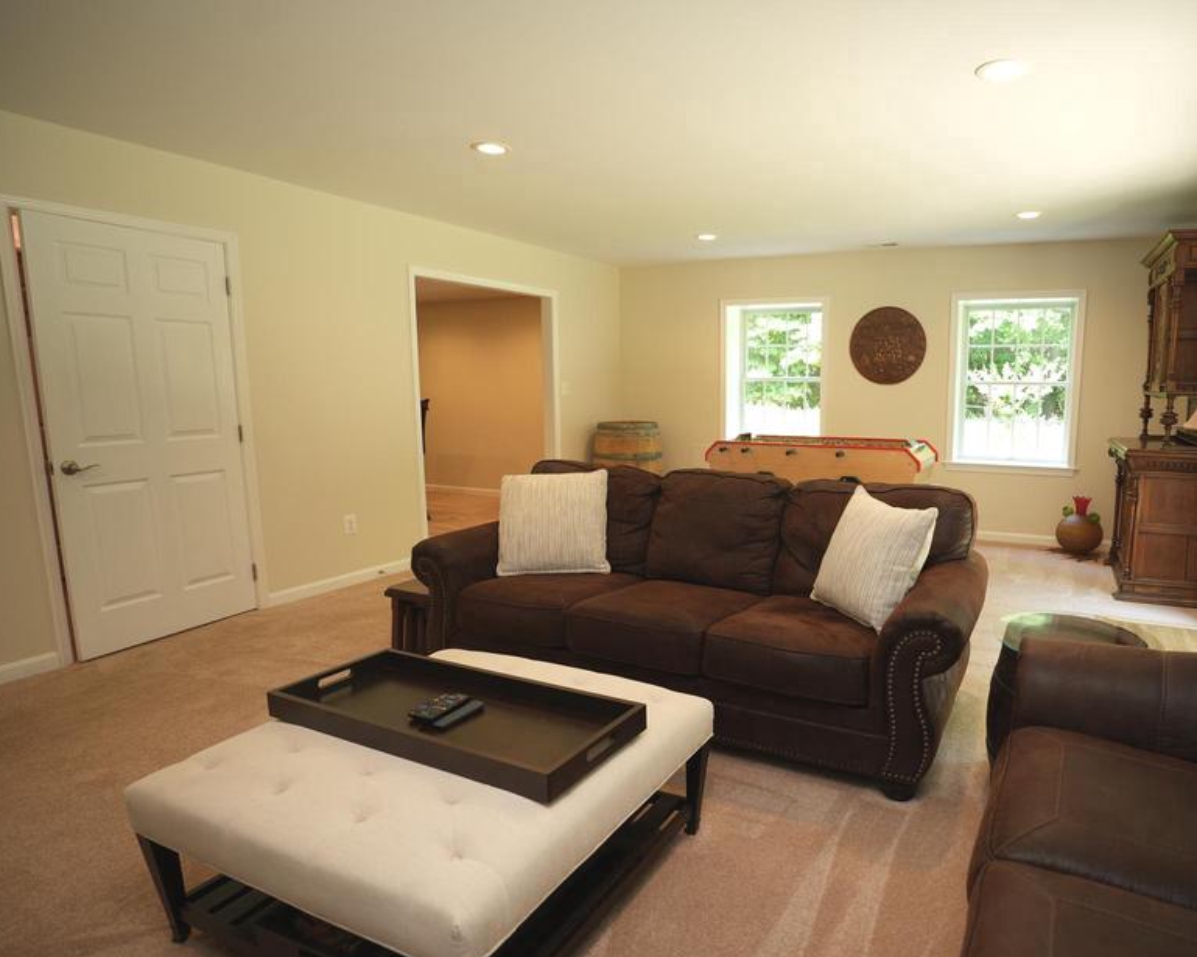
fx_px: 708
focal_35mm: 20
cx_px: 736
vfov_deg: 68.0
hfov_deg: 79.1
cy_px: 507
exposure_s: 1/60
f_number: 2.8
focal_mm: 16
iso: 250
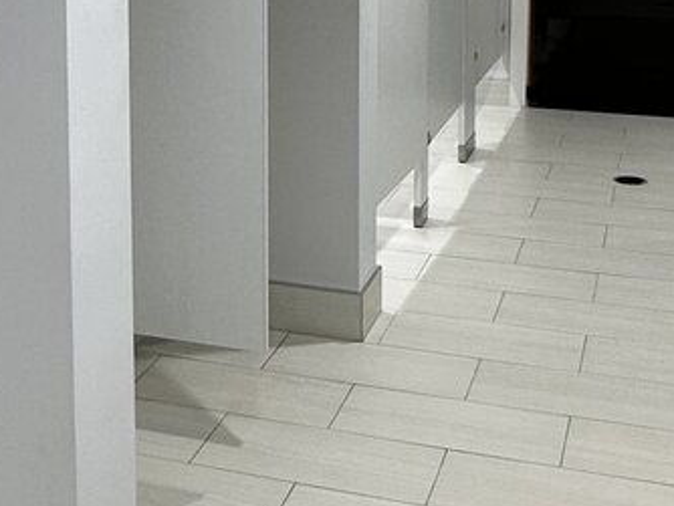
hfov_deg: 28.6
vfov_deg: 20.9
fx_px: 1305
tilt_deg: -4.6
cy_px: -42
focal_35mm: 67
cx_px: 196
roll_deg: +0.6
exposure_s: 1/120
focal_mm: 2.22
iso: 100
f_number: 2.2
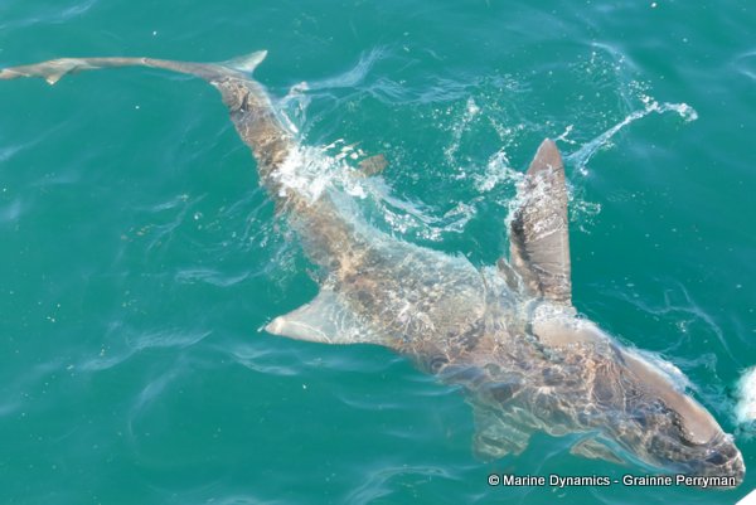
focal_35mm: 63
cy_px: 252
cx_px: 378
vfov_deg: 21.6
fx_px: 1324
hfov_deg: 31.9
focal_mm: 22.94
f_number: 3.6
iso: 125
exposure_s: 1/320
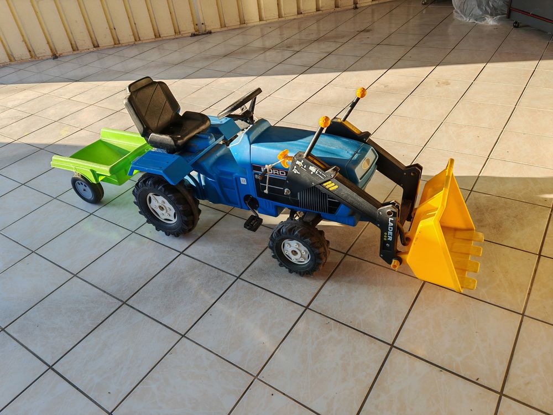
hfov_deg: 65.3
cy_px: 208
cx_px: 276
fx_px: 431
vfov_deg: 51.4
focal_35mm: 27
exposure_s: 1/230
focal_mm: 6.67
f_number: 1.9
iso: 50
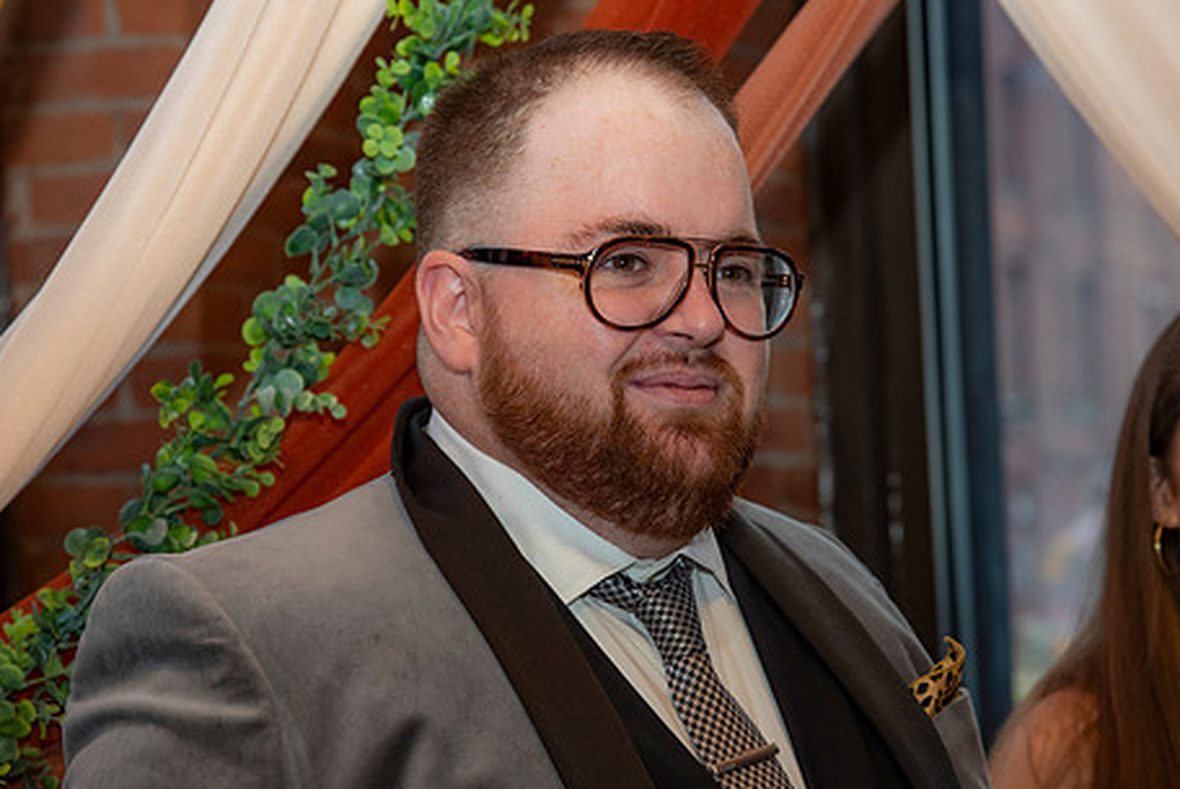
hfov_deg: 18.9
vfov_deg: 12.7
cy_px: 449
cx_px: 717
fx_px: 3543
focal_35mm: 108
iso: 800
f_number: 5
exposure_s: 1/125
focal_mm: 85
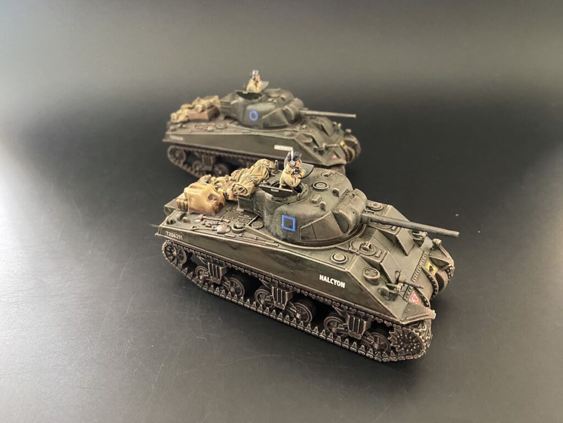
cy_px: 212
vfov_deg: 53.1
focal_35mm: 26
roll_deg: +1.9
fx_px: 423
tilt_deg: -32.2
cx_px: 282
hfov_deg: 67.3
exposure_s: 1/30
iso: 800
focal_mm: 4.25
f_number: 1.8
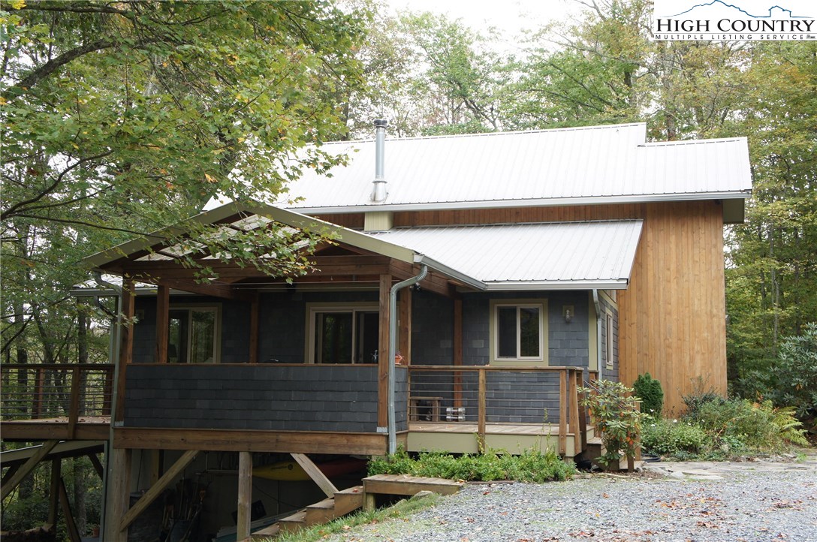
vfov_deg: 30.8
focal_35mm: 44
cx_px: 408
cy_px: 271
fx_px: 986
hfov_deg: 45.0
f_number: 7.1
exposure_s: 1/100
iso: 200
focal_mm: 29
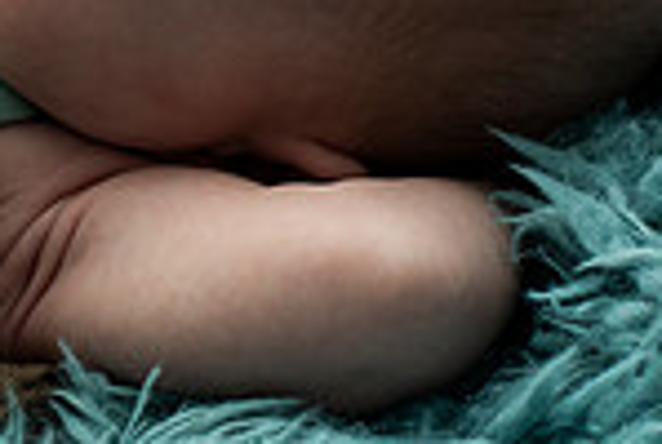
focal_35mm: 194
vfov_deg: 7.1
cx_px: -253
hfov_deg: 10.3
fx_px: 3575
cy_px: -38
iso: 1000
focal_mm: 50
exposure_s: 1/250
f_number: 3.2
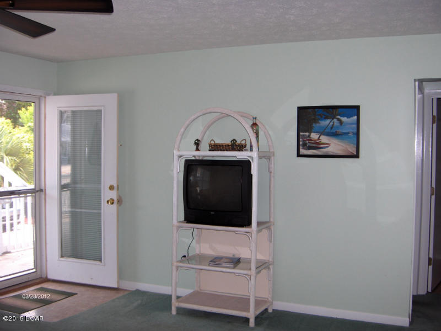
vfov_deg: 36.8
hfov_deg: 47.9
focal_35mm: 39
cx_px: 220
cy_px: 166
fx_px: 497
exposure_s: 1/60
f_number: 2.8
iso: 100
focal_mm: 8
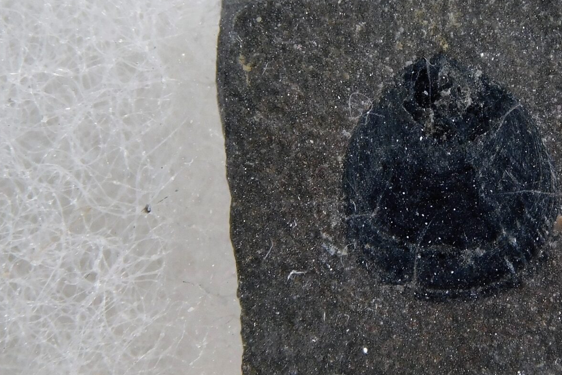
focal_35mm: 259
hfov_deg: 7.9
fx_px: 4043
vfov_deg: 5.3
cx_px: 442
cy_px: 188
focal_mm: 20.3
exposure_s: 1/100
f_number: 4.8
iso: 125
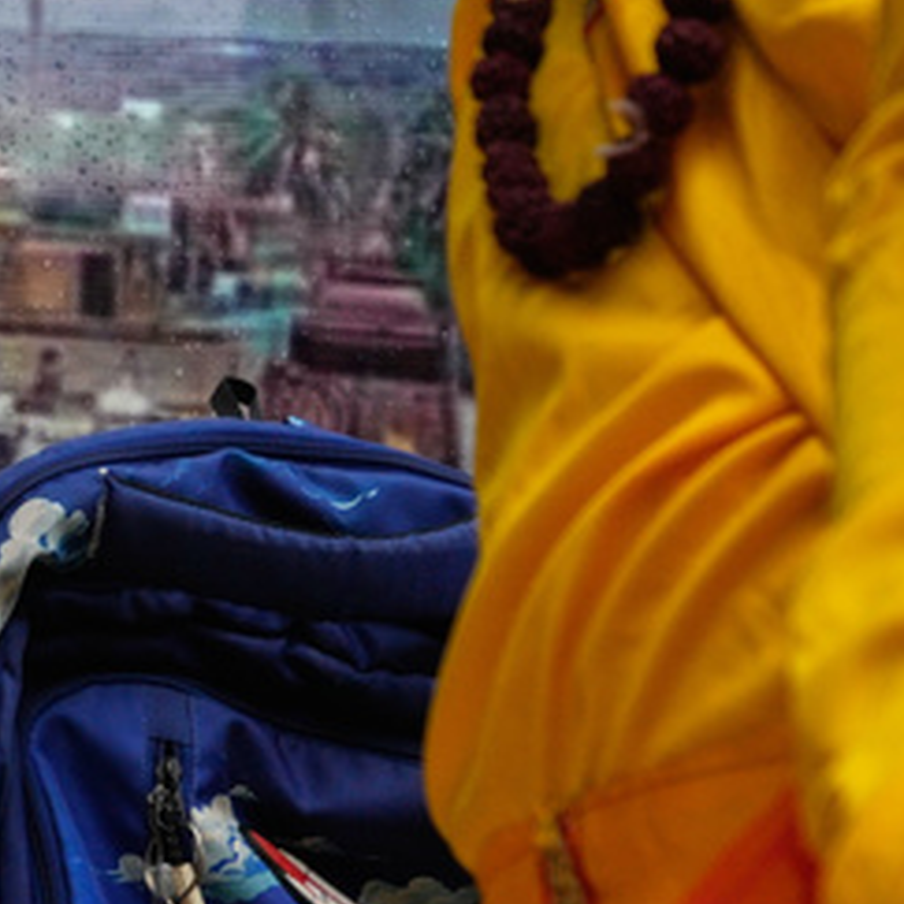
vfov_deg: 7.5
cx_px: -930
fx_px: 6884
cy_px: -37
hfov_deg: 7.2
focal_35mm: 233
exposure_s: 1/400
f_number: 7.1
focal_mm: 65
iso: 400
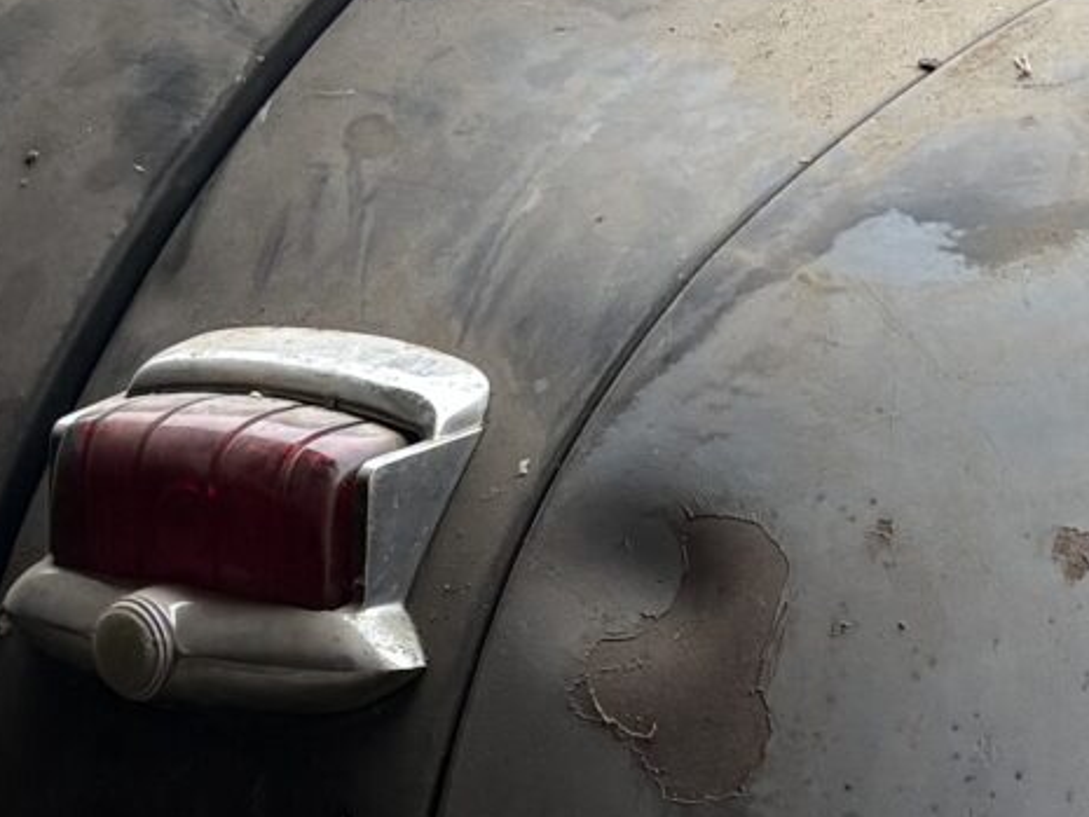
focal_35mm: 143
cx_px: 1108
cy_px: 414
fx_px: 4500
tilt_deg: -10.8
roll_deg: +2.7
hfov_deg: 13.6
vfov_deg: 10.4
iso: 50
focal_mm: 5.96
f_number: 1.6
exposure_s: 1/121
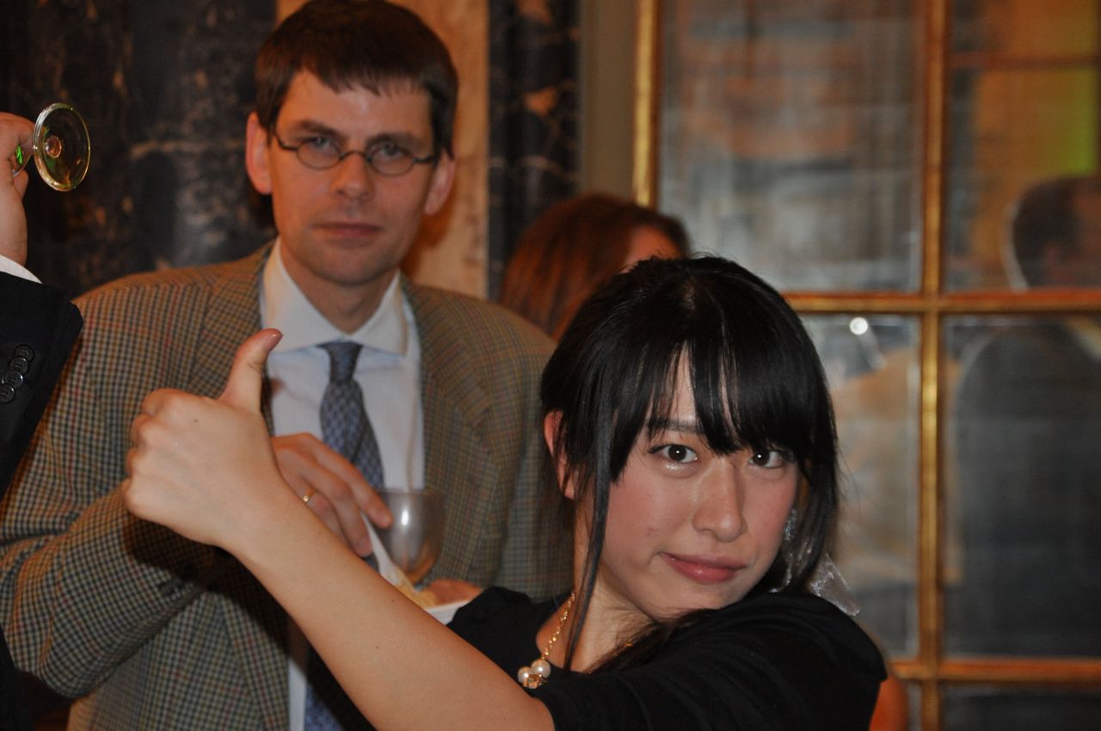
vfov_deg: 10.1
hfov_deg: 15.2
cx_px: 550
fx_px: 4123
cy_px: 366
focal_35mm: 135
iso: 800
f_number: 5.3
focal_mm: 90
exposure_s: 1/60
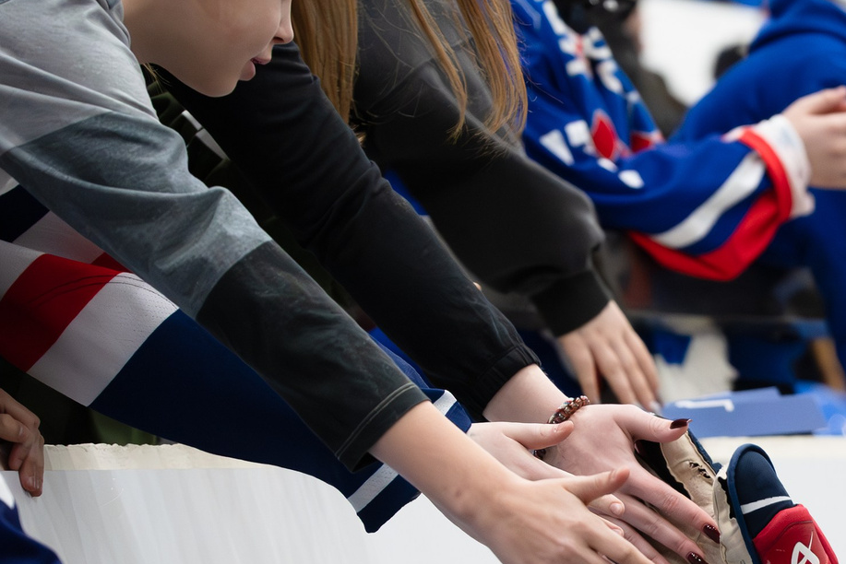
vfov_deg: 4.7
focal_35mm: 293
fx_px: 6887
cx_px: 893
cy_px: 601
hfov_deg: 7.0
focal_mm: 105
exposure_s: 1/1000
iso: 5000
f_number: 4
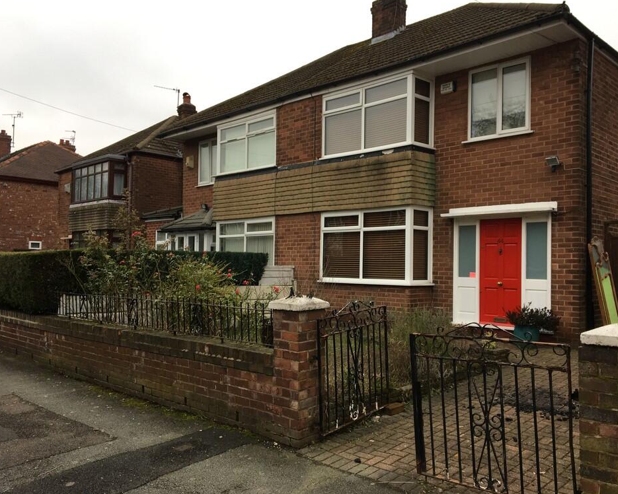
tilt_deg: +4.7
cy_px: 246
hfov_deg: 57.1
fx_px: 567
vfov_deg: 47.1
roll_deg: -0.1
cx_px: 330
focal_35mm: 31
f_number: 2.2
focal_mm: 4.15
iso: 32
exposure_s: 1/100
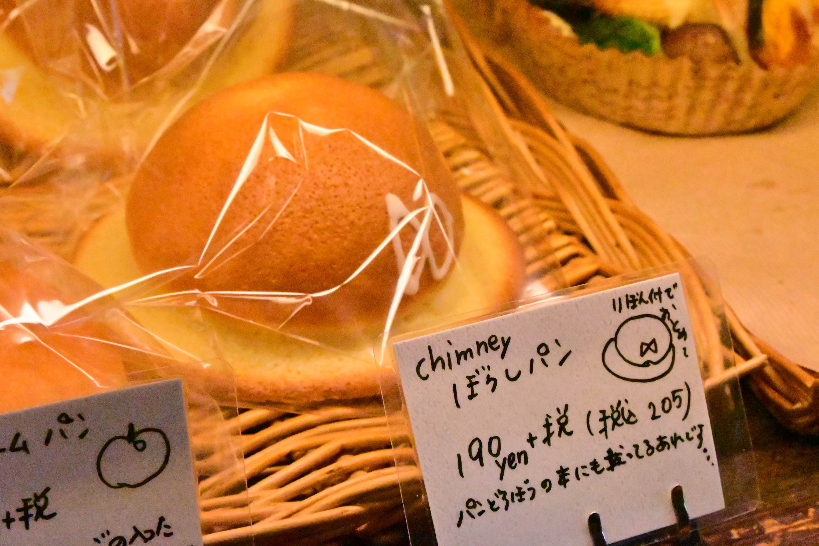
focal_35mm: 82
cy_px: 273
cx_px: 410
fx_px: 1877
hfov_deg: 24.6
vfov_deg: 16.6
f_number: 13
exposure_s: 1/2500
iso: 32000
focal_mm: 55
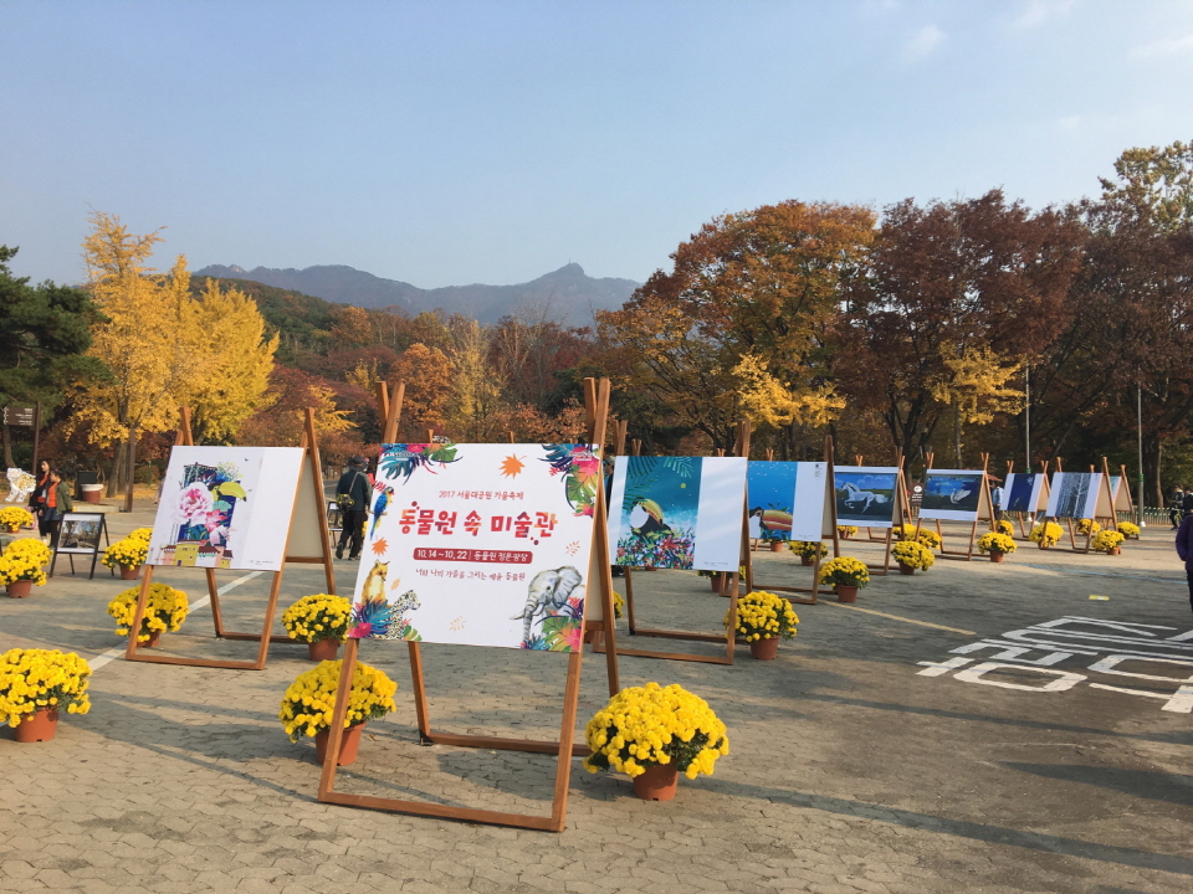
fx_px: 999
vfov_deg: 48.2
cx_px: 596
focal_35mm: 29
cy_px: 447
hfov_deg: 61.7
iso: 25
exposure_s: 1/836
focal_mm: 4.15
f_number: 2.2
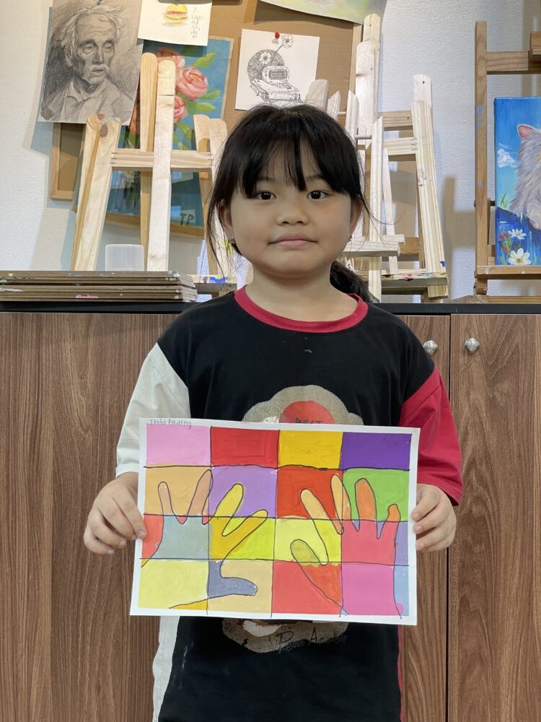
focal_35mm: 52
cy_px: 361
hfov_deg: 28.0
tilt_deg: -1.4
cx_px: 270
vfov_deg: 36.8
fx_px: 1084
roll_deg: -0.3
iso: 160
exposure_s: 1/100
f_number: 2
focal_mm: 6
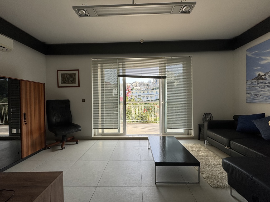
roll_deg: +0.1
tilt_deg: -0.6
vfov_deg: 85.7
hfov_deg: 102.1
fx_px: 109
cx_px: 135
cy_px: 101
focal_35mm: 14
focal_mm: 2.22
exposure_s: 1/293
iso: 40
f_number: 2.2
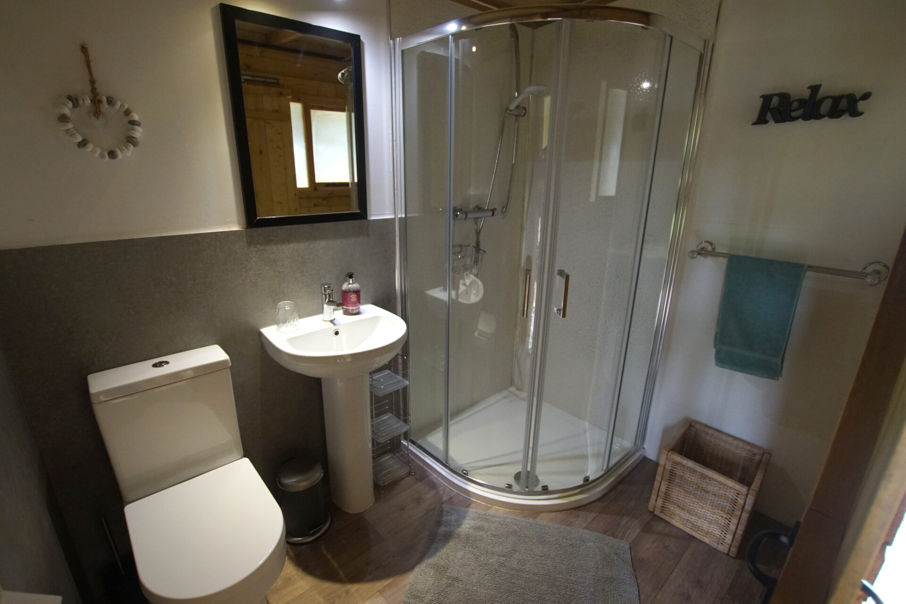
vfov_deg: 73.7
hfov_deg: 96.7
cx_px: 453
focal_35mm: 16
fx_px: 403
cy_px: 302
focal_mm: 11
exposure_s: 1/125
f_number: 4
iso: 1600
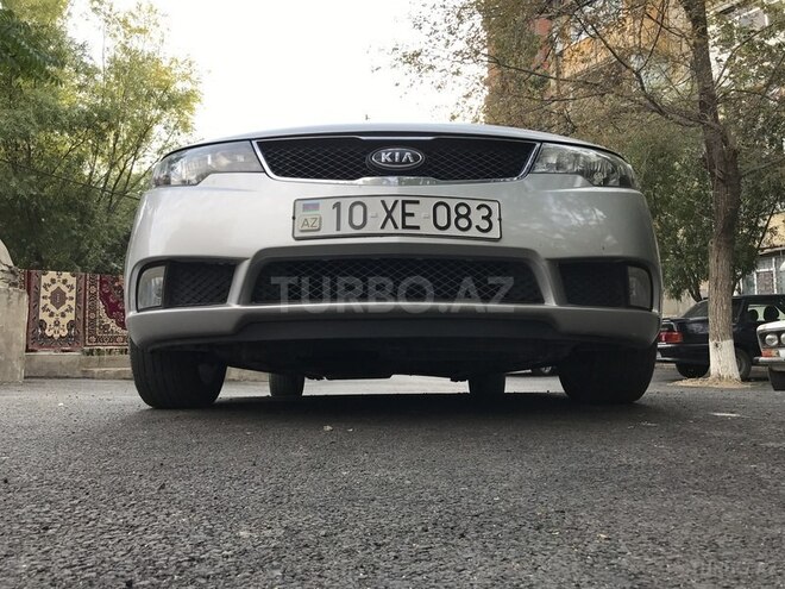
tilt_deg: +5.0
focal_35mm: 28
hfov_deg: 63.4
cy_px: 294
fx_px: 635
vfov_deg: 49.7
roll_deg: +0.2
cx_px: 392
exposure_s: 1/336
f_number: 1.8
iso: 20
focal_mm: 3.99
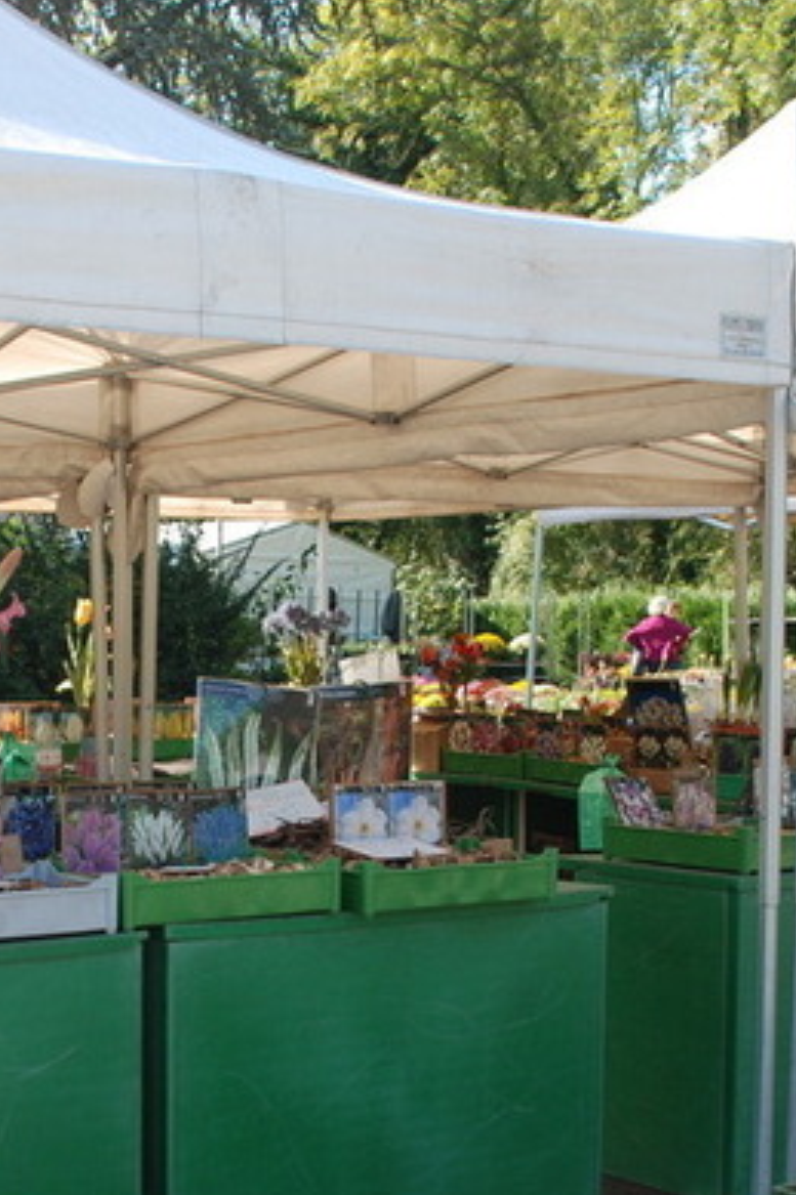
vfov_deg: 29.4
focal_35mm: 68
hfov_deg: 19.9
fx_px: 2257
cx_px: 218
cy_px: 811
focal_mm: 22
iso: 160
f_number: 5.6
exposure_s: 1/125
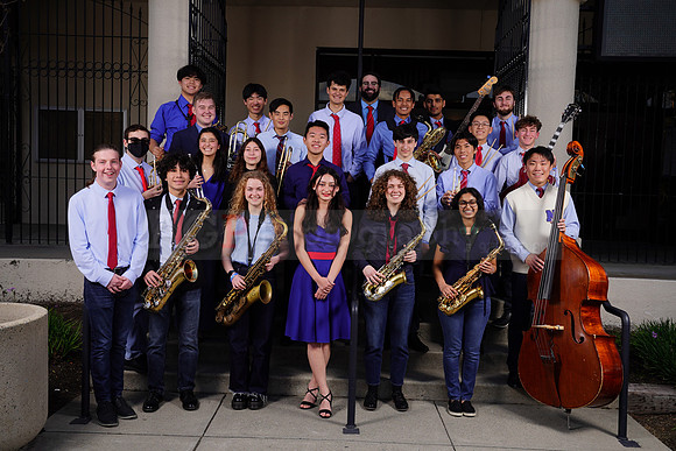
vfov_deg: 37.9
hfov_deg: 54.4
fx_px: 657
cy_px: 226
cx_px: 338
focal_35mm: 35
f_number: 8
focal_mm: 35
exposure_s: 1/200
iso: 100
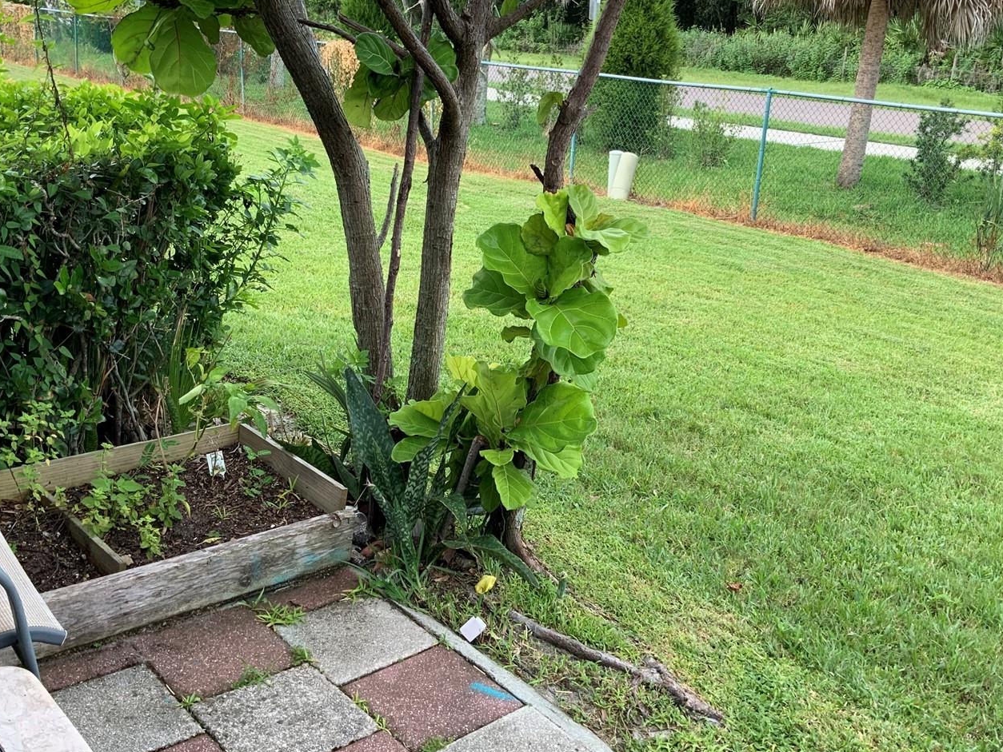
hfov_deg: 50.1
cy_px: 300
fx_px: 1072
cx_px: 513
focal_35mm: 37
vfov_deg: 38.5
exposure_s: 1/120
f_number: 1.8
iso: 25
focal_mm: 3
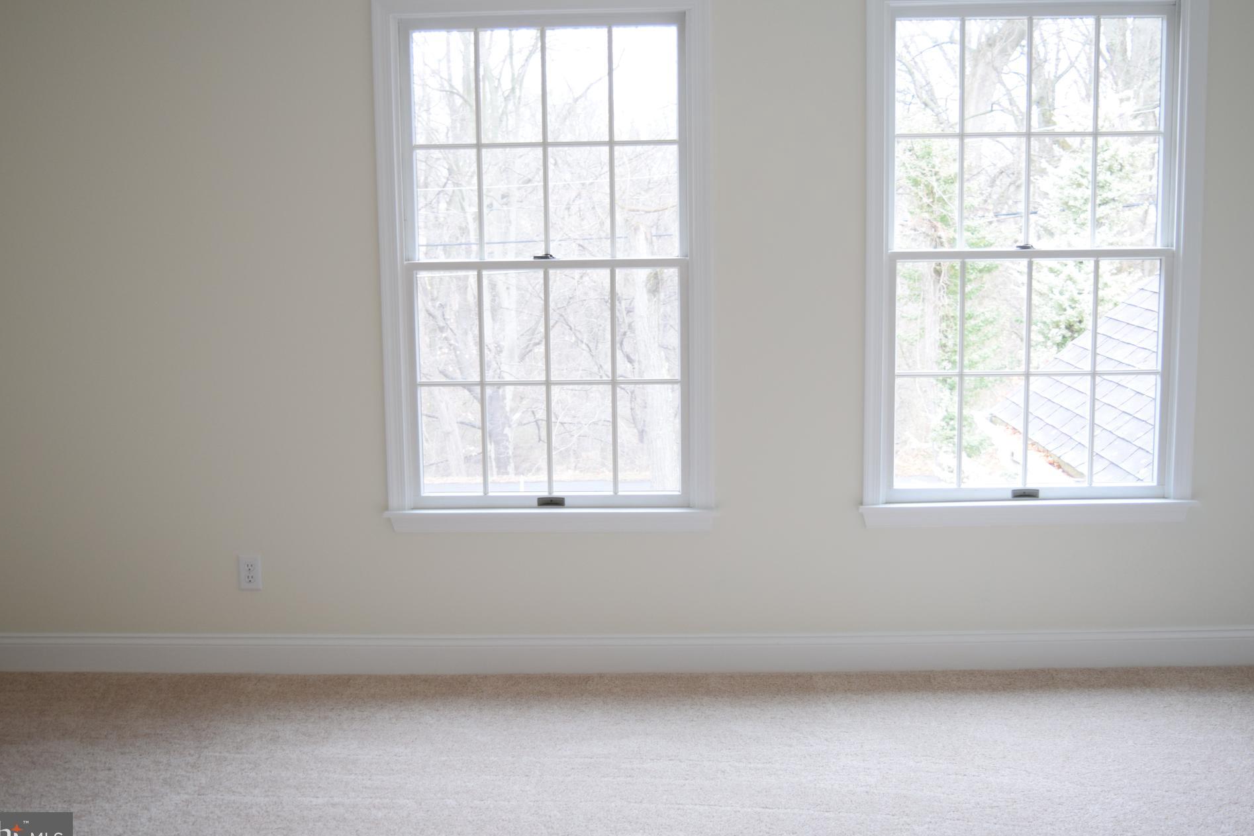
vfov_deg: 33.0
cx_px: 604
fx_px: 1412
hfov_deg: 47.9
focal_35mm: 41
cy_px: 409
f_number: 4
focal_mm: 25
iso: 500
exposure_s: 1/60
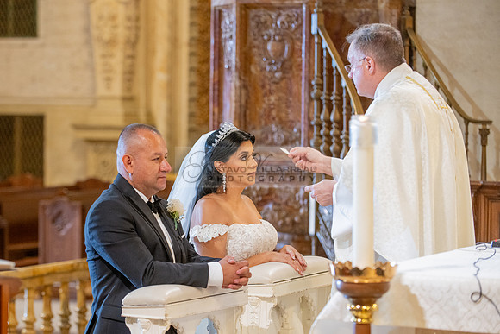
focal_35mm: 142
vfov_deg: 9.7
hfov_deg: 14.5
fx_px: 1968
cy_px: 195
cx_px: 178
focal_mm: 110
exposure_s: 1/100
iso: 1000
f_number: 2.8
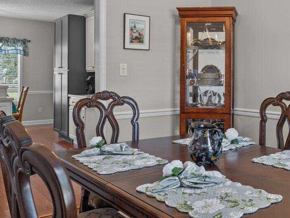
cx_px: 231
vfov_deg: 36.6
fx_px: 327
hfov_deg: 45.5
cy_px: 80
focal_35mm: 39
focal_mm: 14
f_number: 9
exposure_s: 1
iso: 100
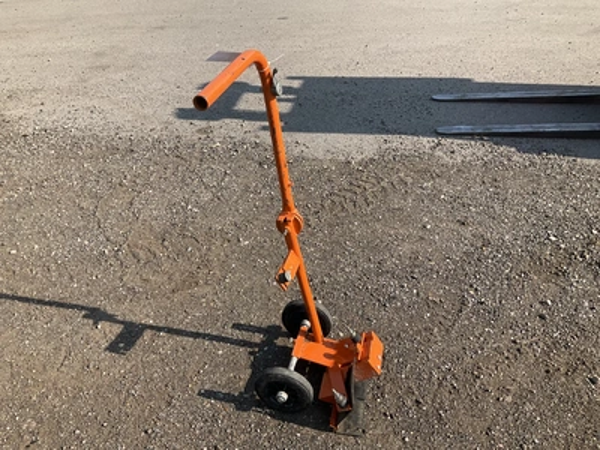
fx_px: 503
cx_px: 300
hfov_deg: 61.7
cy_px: 225
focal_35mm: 29
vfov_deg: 48.2
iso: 25
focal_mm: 3
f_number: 1.8
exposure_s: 1/997
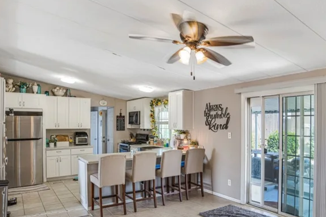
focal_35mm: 25
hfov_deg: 70.9
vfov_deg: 51.1
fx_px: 226
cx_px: 193
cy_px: 125
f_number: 3.2
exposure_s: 1/125
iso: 800
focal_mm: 17
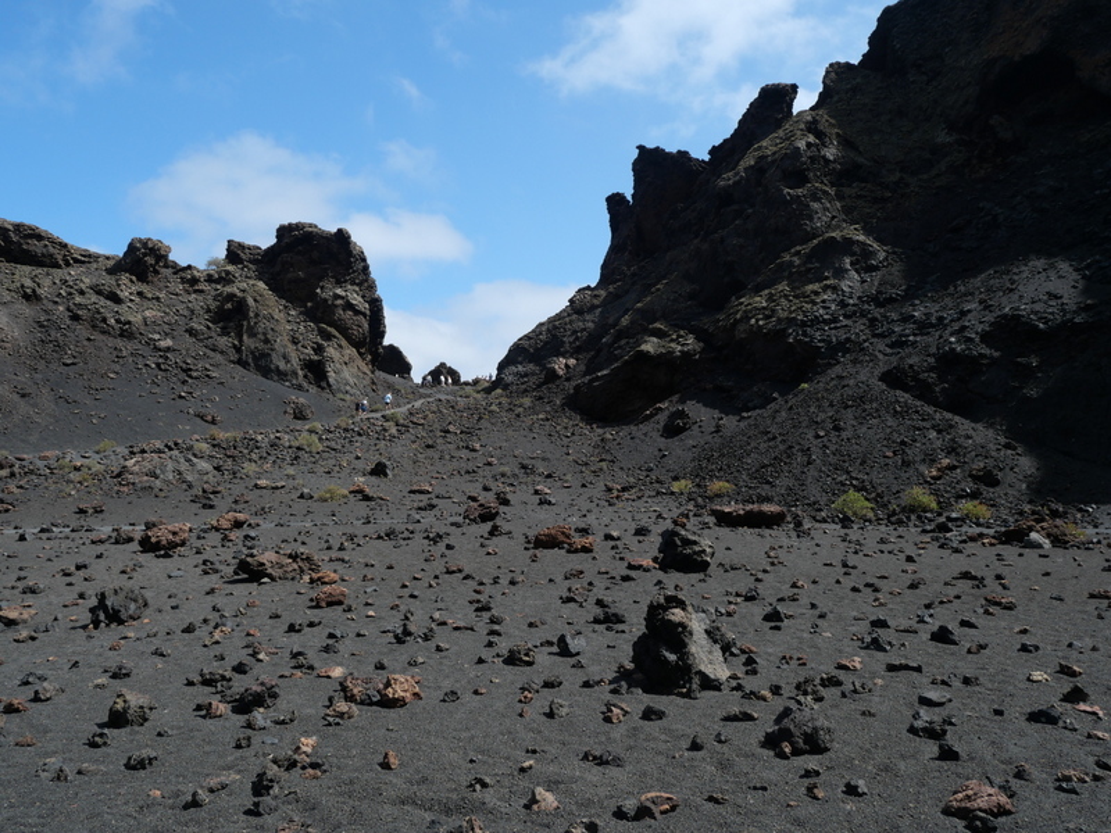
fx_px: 770
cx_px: 556
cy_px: 416
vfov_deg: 56.8
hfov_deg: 71.6
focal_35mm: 24
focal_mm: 12
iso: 200
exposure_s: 1/500
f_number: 7.1
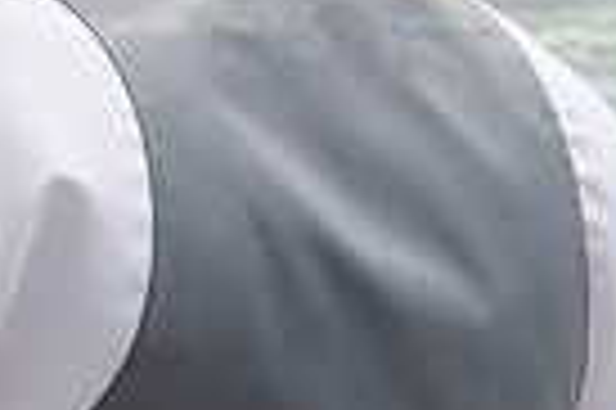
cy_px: 185
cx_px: -247
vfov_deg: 2.9
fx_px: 8118
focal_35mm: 475
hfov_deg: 4.3
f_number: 11
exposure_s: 1/250
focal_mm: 75
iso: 100
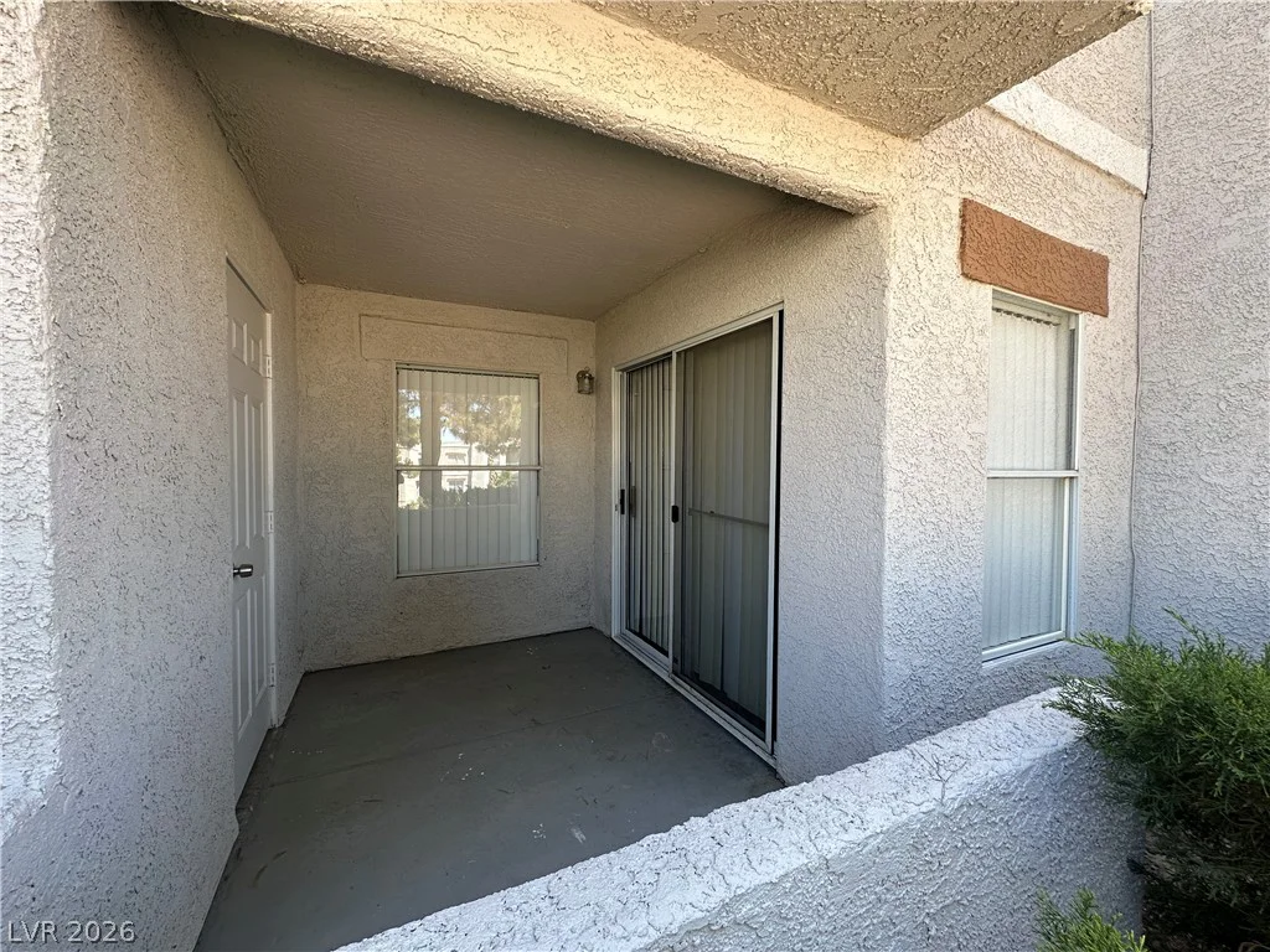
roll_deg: -0.7
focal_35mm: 14
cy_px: 476
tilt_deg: -2.4
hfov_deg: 102.1
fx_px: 514
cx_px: 635
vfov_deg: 85.7
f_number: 2.2
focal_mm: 2.22
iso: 40
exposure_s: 1/158
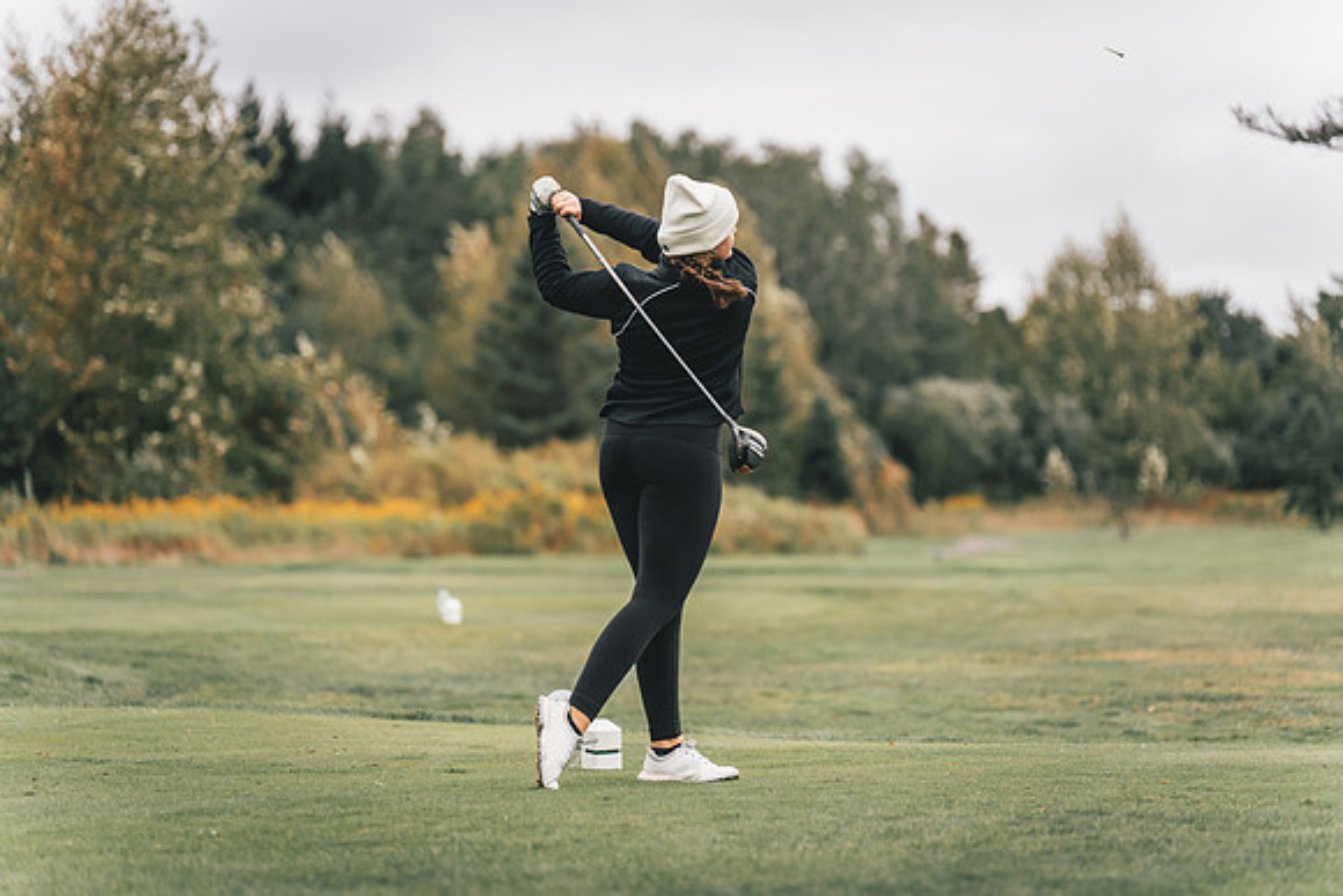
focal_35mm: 123
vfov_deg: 11.2
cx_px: 672
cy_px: 448
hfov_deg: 16.6
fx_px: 4589
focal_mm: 123
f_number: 2.8
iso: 800
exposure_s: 1/1250
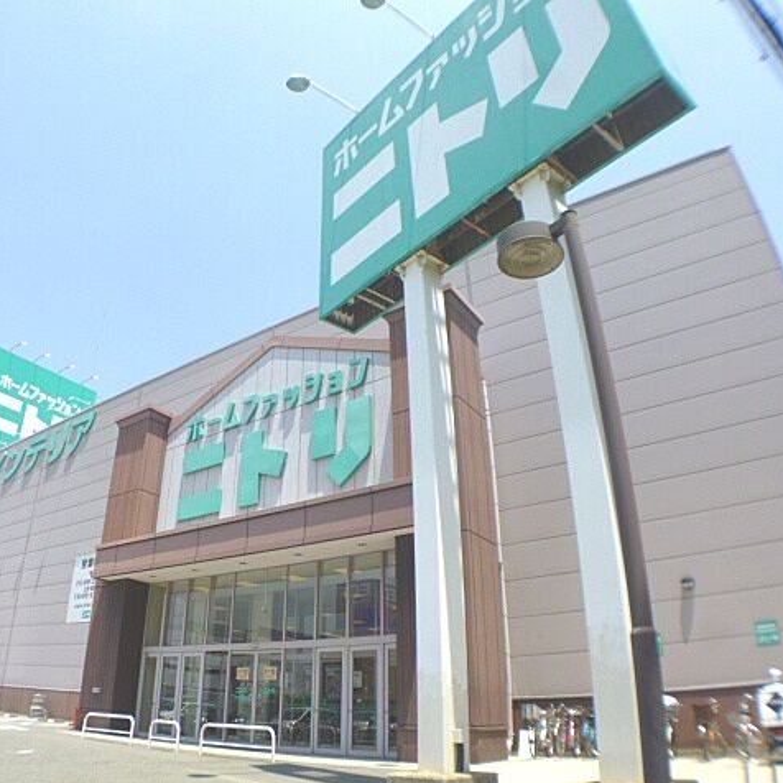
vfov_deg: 43.9
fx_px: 972
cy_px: 393
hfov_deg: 43.6
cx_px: 314
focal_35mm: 38
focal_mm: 5.7
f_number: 2.9
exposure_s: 1/1000
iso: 100
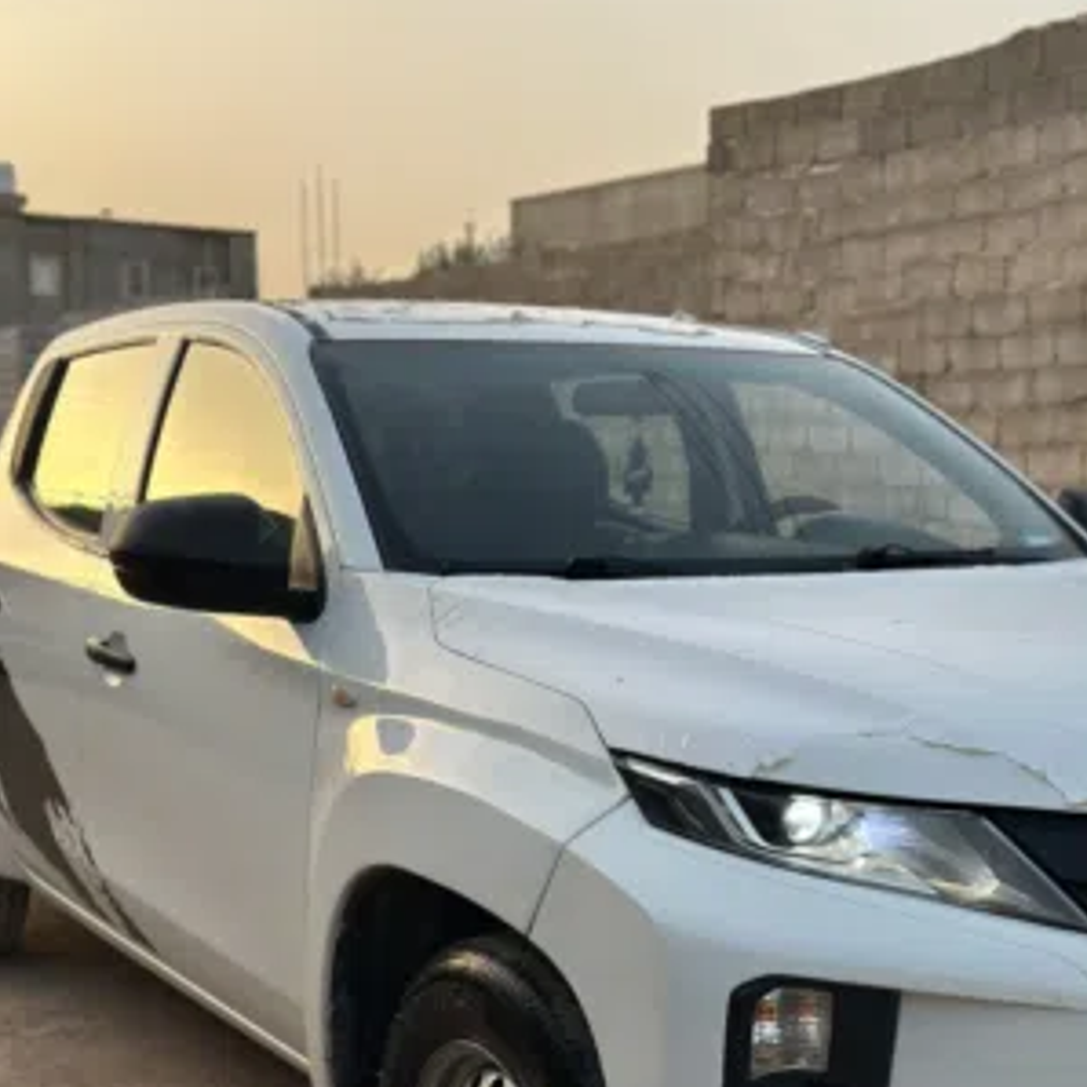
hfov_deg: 30.0
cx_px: 544
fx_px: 2025
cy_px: 704
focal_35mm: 57
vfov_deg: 29.9
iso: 80
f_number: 1.78
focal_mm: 6.86
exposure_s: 1/779
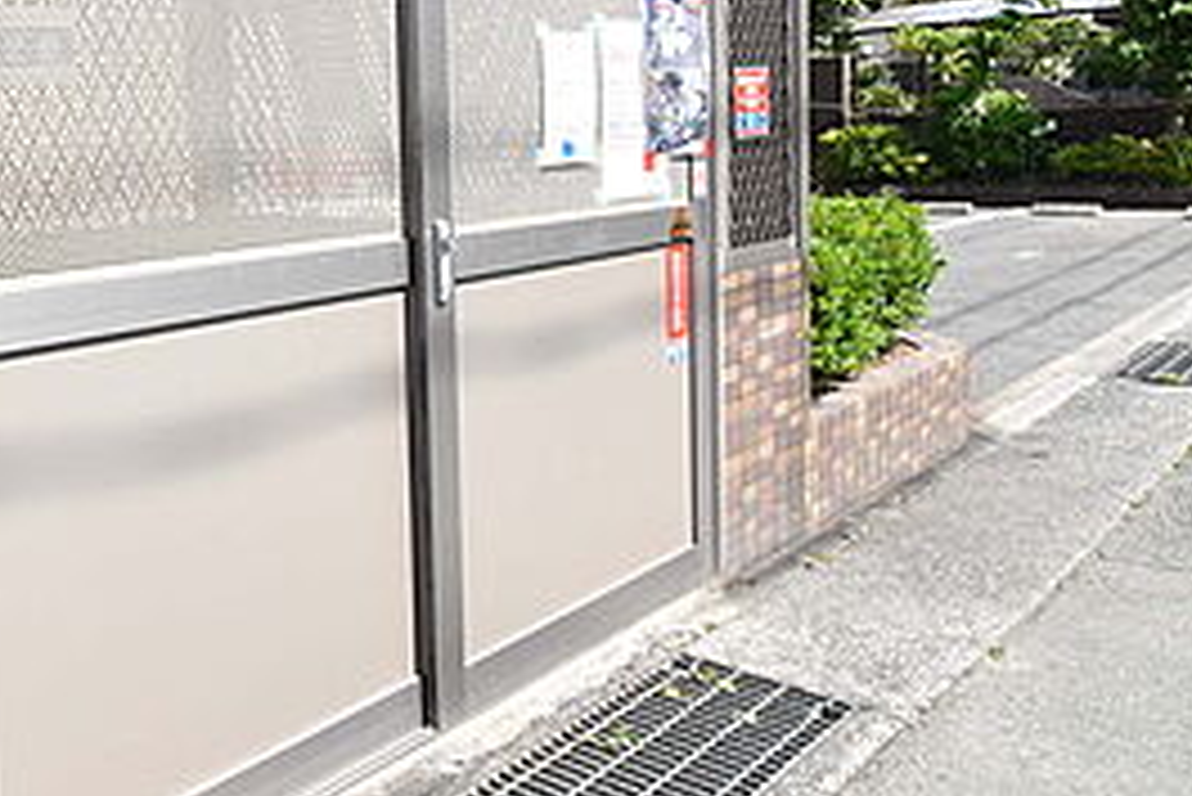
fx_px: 1126
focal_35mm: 34
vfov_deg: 38.2
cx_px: 409
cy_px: 232
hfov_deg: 54.8
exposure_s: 1/500
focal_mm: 10
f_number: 11
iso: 800
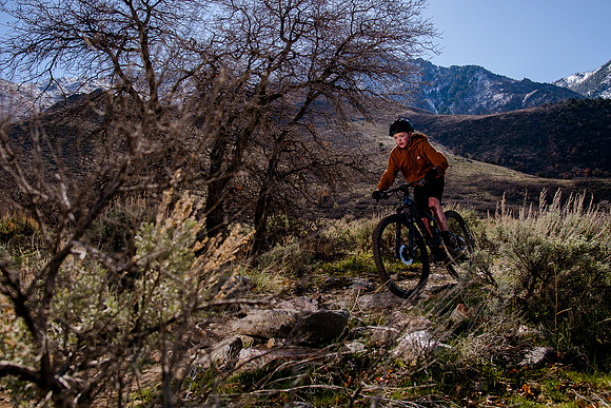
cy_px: 178
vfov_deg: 39.1
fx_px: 573
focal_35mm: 34
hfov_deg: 56.1
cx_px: 287
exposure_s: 1/640
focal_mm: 30
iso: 160
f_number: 6.3
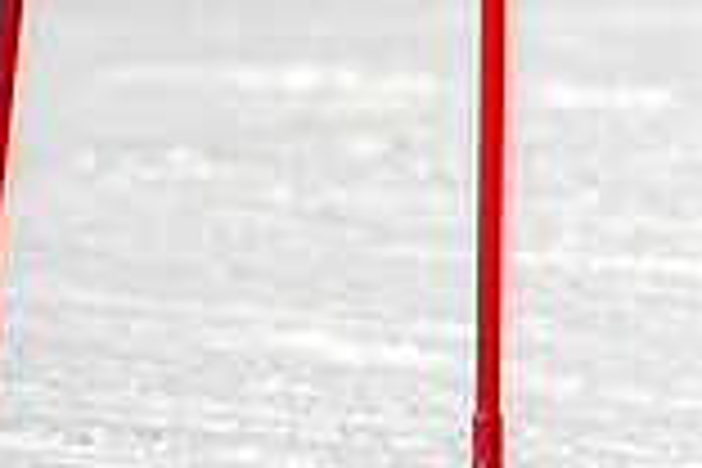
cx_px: 993
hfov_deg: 1.0
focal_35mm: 2133
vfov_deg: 0.6
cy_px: 72
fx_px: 41590
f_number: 2.8
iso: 100
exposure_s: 1/6400
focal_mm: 300
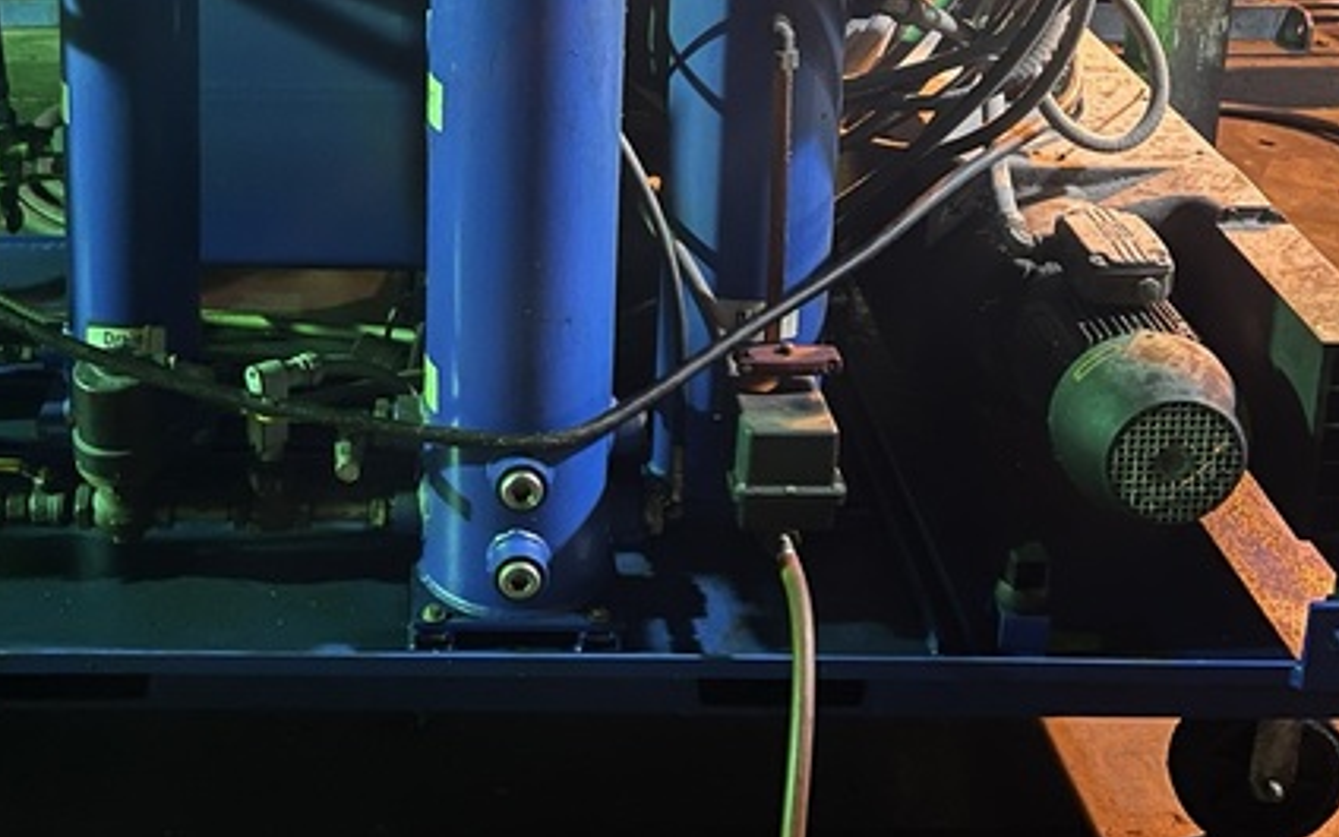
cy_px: -73
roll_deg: -0.4
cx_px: 464
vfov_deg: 23.4
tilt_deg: -16.9
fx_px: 1898
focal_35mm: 52
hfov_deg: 38.5
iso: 800
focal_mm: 5.1
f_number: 1.6
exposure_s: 1/9
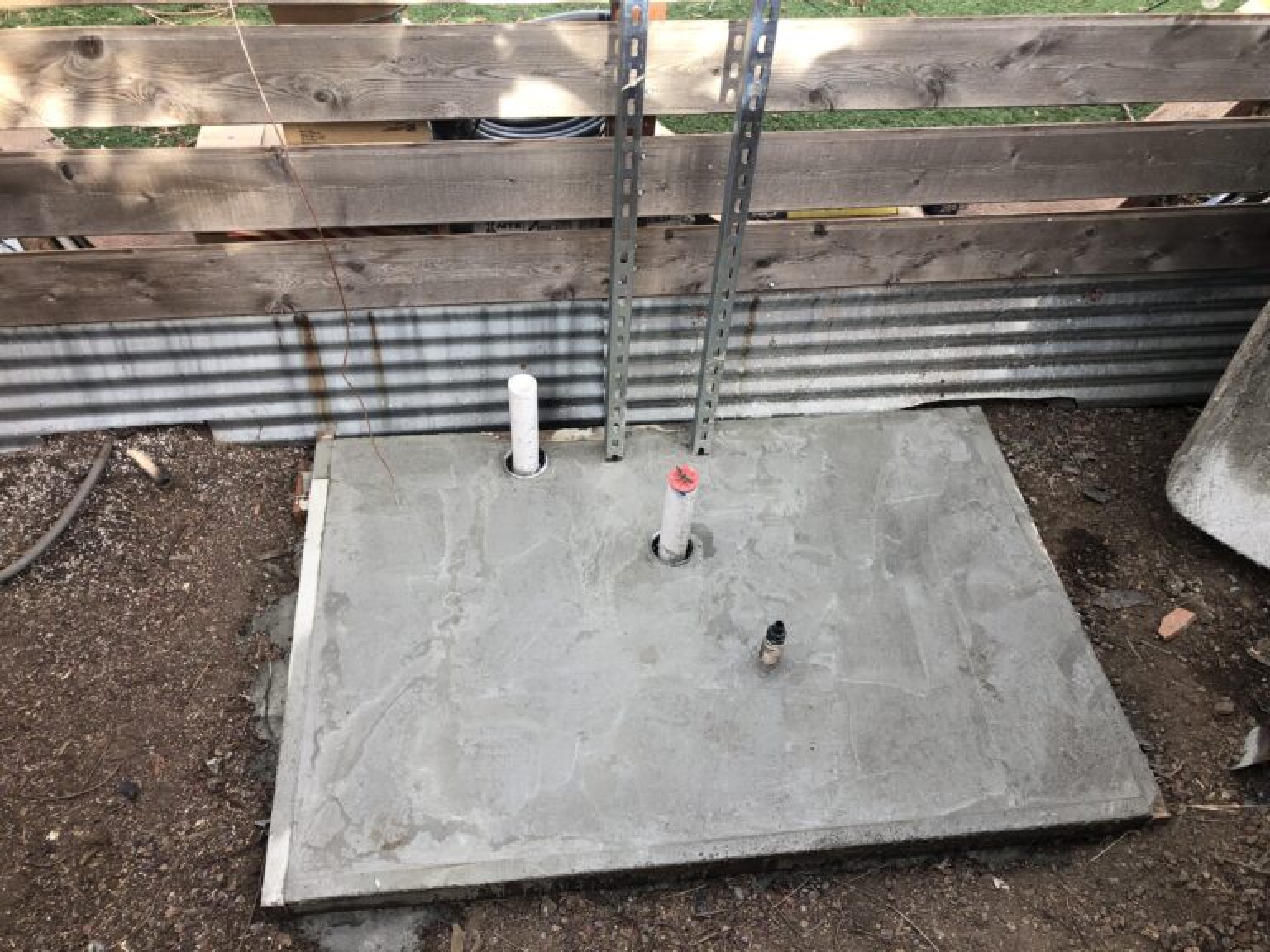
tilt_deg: -49.2
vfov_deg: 49.7
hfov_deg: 63.4
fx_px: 1027
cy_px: 476
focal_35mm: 28
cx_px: 635
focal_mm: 4
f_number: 1.8
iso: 20
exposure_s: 1/125
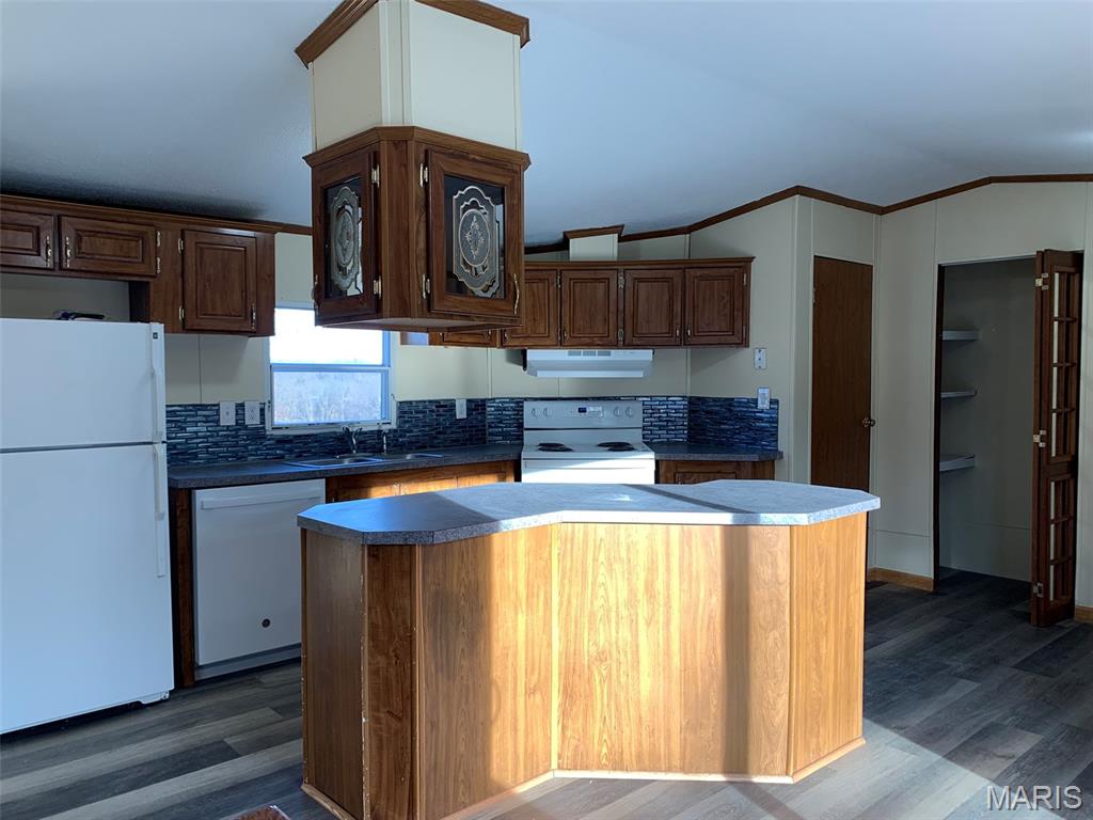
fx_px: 821
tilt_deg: -4.5
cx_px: 546
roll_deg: +0.2
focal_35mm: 26
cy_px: 410
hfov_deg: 67.3
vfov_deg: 53.1
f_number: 1.8
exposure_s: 1/120
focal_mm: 4.25
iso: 32
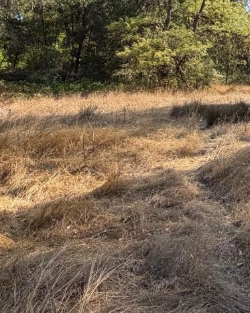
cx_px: 262
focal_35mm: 44
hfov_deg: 31.1
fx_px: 407
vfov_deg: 38.6
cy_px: 21
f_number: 2.2
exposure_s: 1/717
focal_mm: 2.22
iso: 40
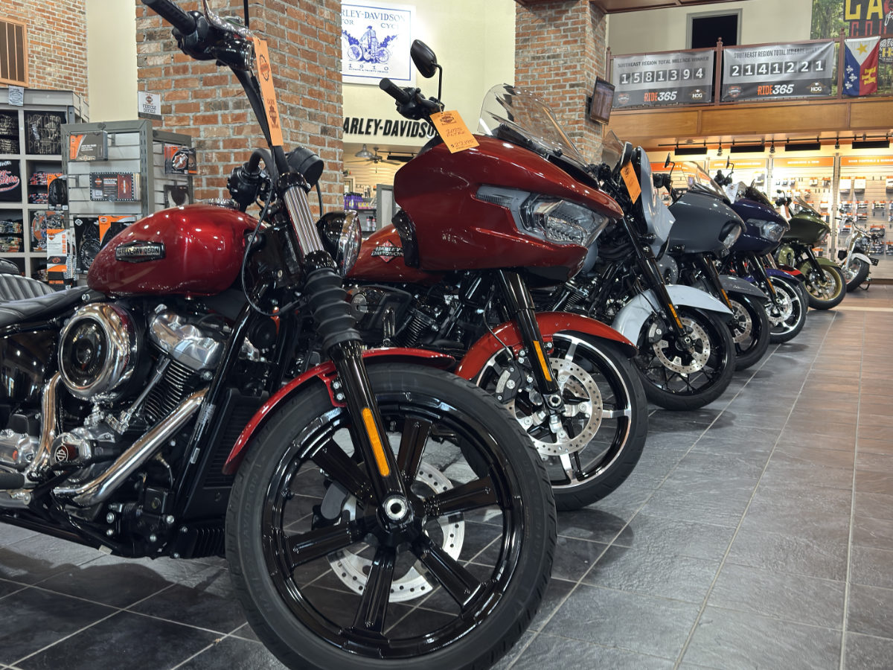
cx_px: 446
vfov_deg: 40.7
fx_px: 903
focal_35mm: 35
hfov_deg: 52.6
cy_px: 335
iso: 400
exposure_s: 1/60
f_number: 1.8
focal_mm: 6.8
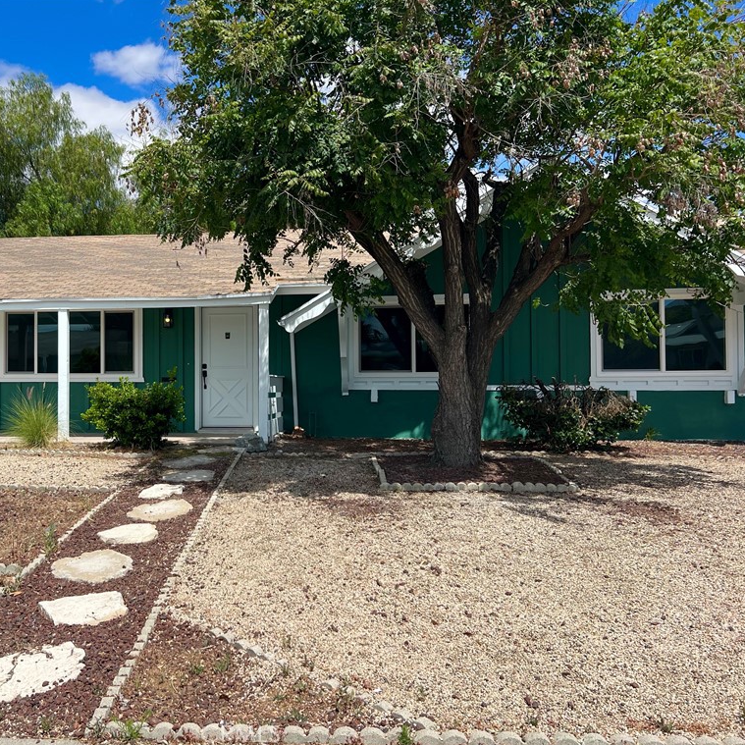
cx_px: 245
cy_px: 371
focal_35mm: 31
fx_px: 755
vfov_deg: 52.5
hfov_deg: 51.5
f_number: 1.5
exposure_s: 1/5076
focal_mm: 5.7
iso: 50
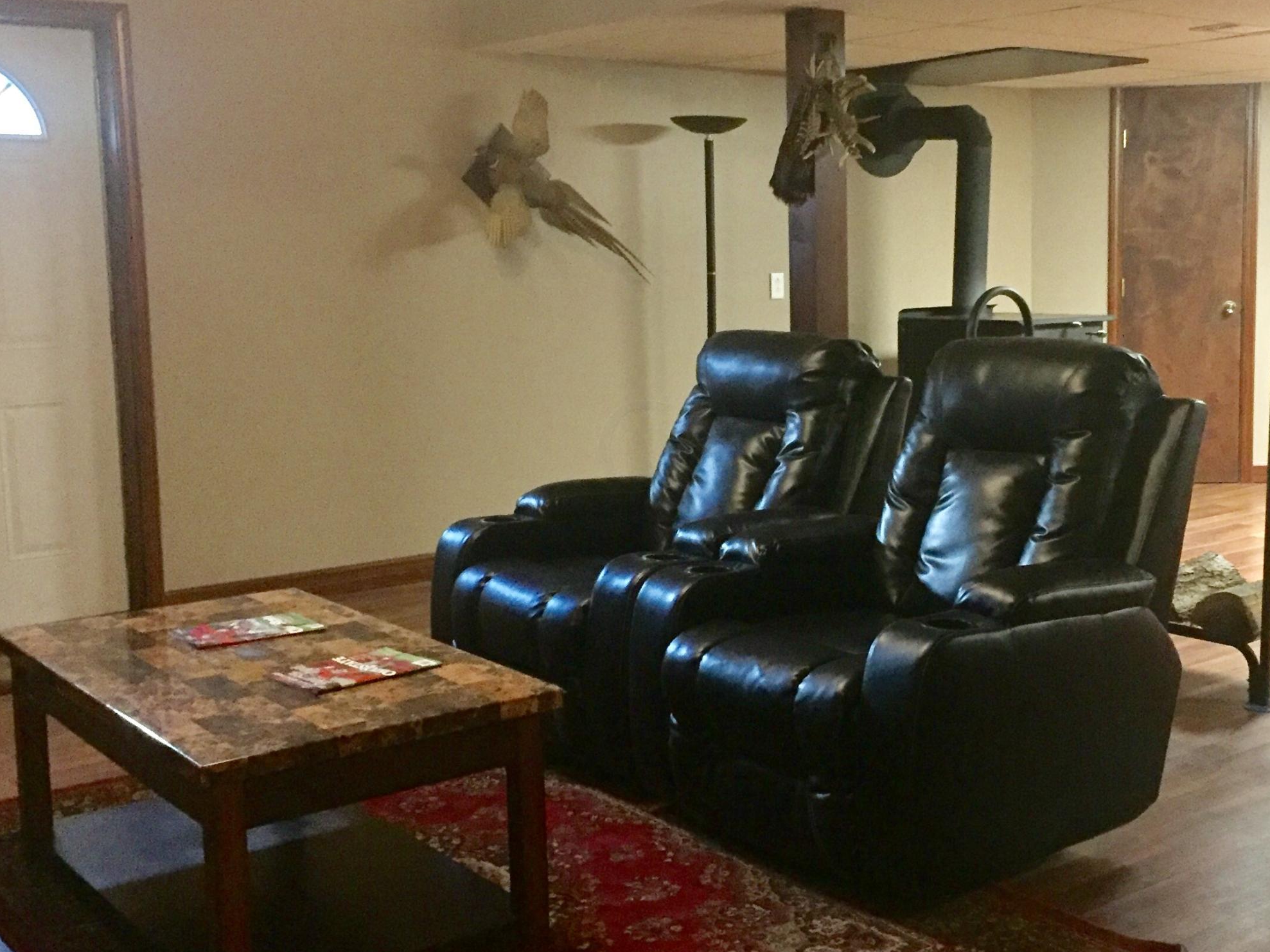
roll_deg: +0.8
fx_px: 1614
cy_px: 441
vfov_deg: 32.9
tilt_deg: -6.8
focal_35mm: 44
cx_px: 787
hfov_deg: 42.6
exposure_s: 1/15
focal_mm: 4.15
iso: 320
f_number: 2.2
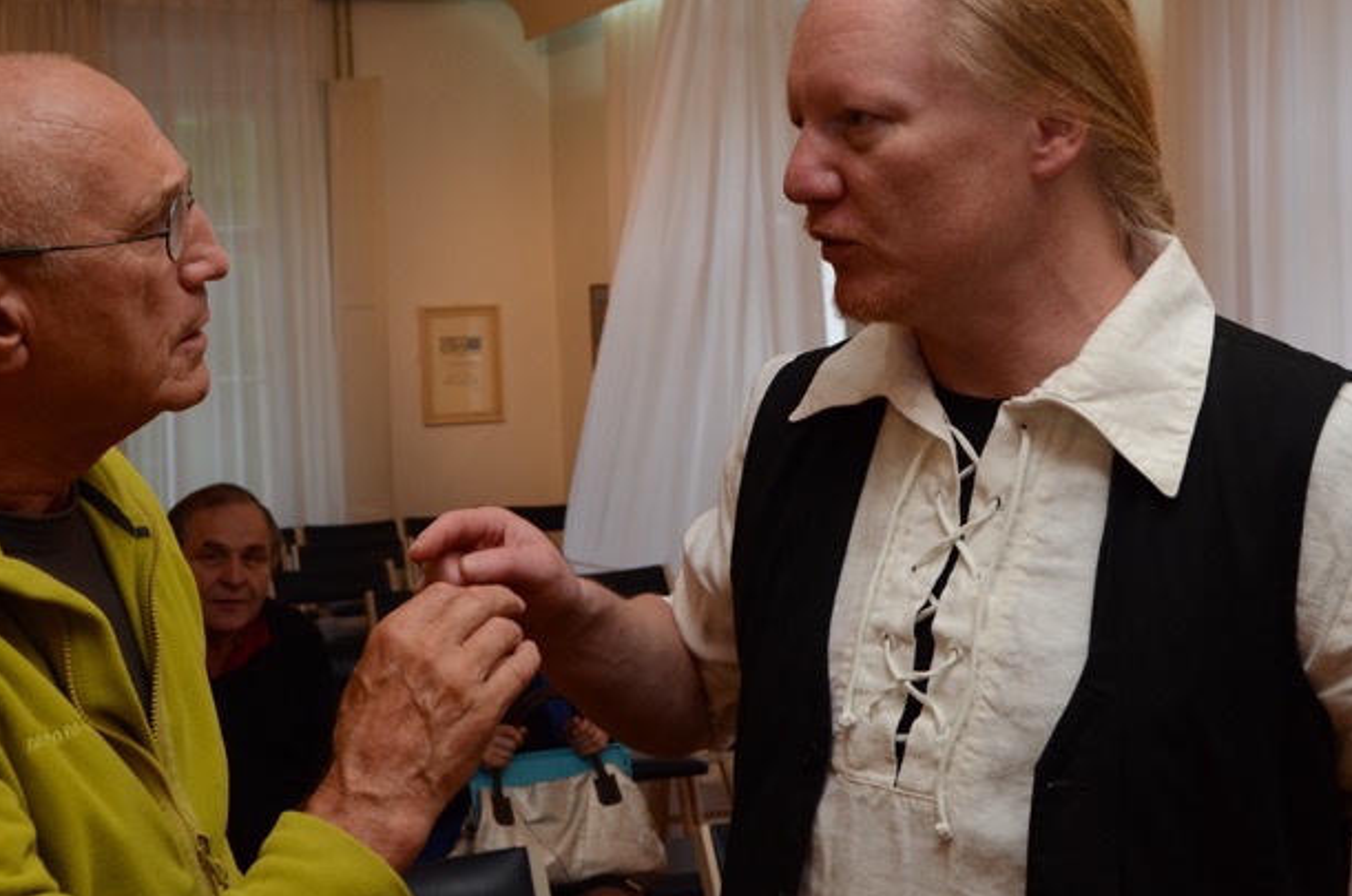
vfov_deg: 24.5
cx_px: 566
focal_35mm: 55
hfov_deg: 36.2
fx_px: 2062
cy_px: 336
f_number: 6.3
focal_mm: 28
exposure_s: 1/60
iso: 640
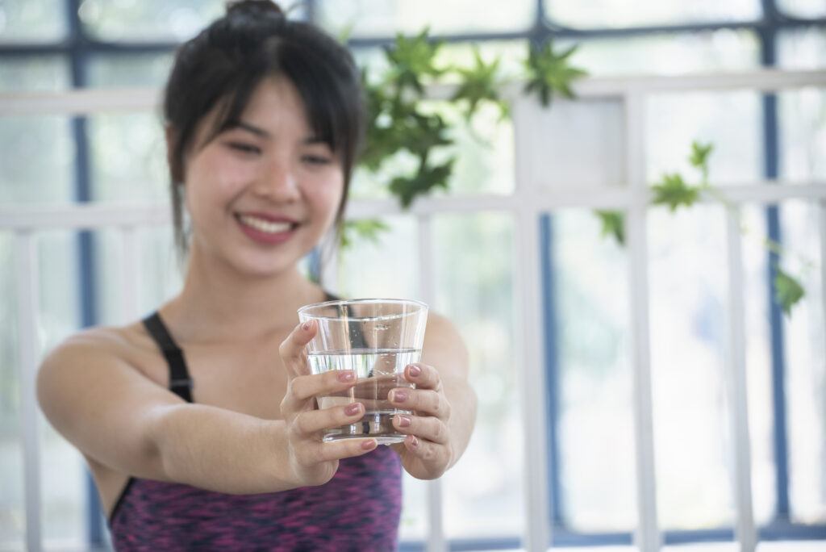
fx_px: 2296
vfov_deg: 13.7
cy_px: 276
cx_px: 413
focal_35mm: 100
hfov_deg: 20.4
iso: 640
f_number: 4.5
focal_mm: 100
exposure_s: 1/250
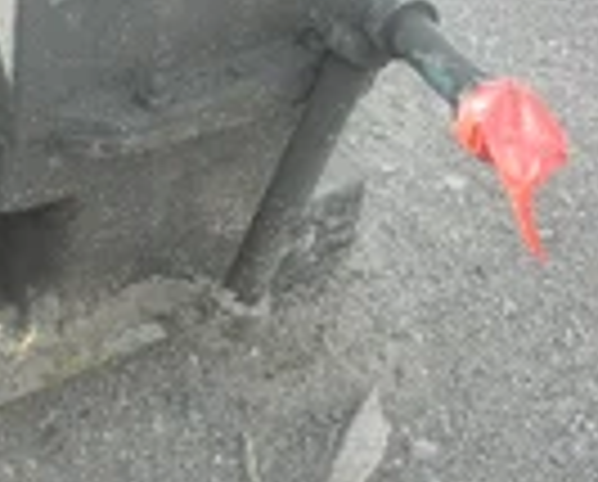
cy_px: 95
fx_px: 1454
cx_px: 45
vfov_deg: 18.6
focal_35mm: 82
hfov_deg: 22.6
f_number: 3
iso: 64
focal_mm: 5
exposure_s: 1/200
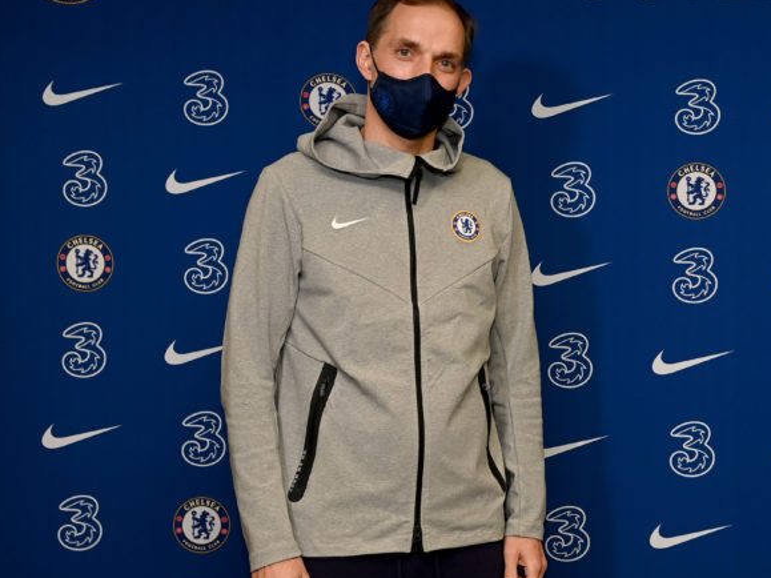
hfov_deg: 27.9
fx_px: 1514
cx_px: 634
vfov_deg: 21.6
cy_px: 324
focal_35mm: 68
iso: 1000
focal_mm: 40
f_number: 5.6
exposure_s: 1/250
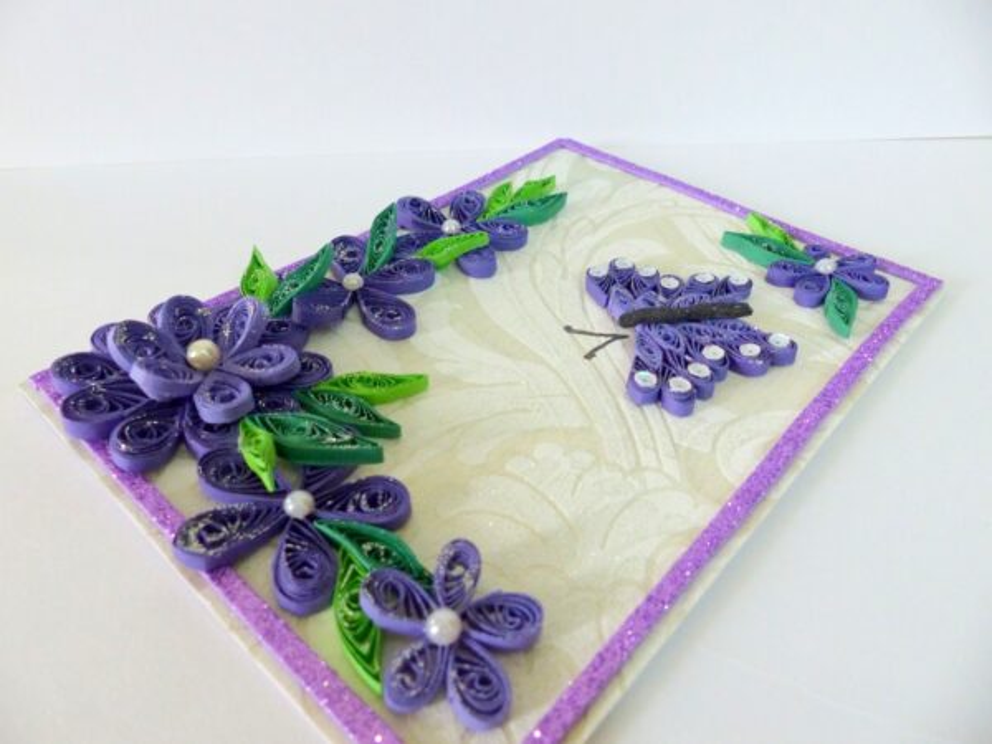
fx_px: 716
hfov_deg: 69.4
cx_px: 496
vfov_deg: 54.9
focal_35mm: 25
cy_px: 372
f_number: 2.8
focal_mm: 4.5
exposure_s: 1/40
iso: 400
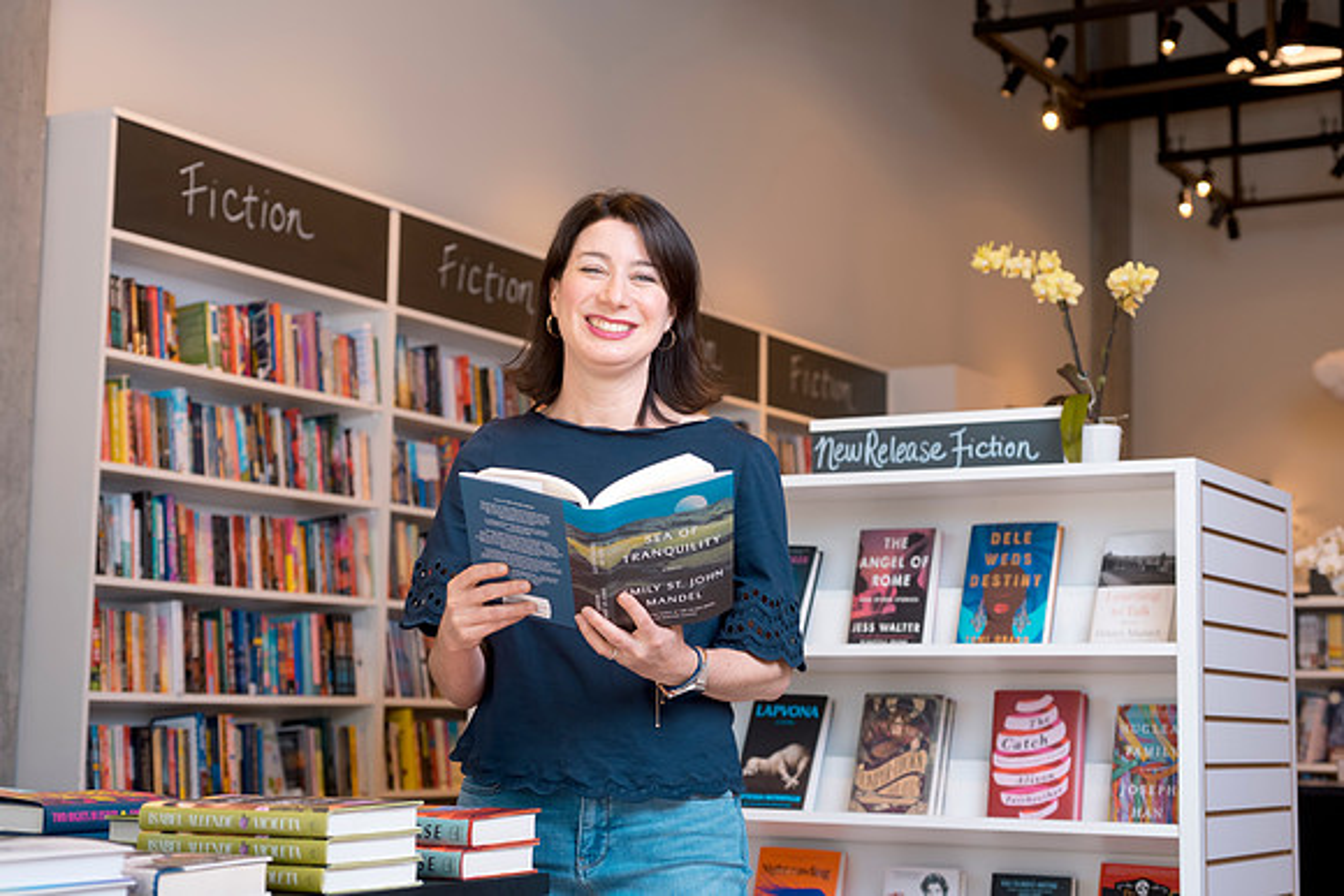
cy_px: 448
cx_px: 672
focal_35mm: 60
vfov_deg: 22.6
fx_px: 2240
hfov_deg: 33.4
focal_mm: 60
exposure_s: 1/125
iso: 400
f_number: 5
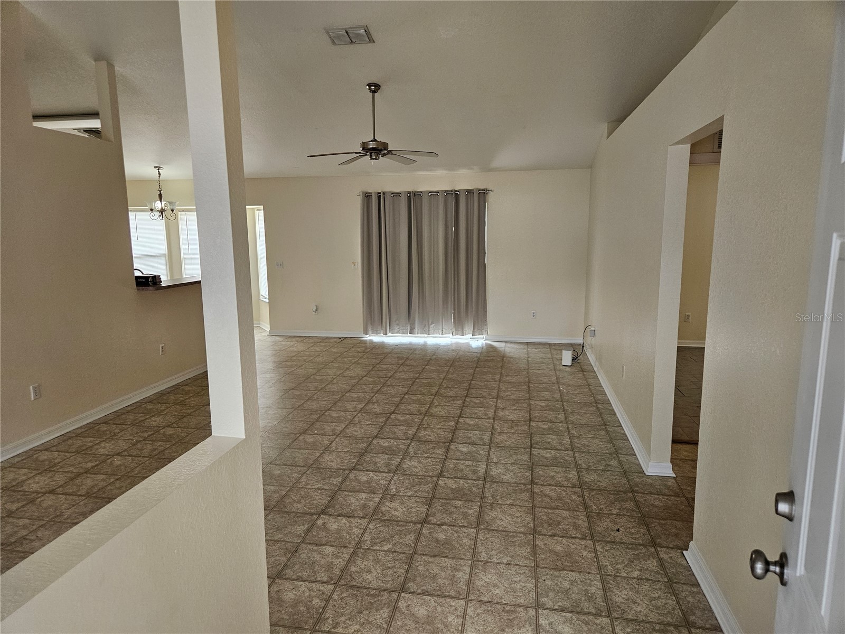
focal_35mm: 23
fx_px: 561
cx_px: 422
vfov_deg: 58.9
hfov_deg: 73.9
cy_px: 317
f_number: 1.8
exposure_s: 1/207
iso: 200
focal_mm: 5.4
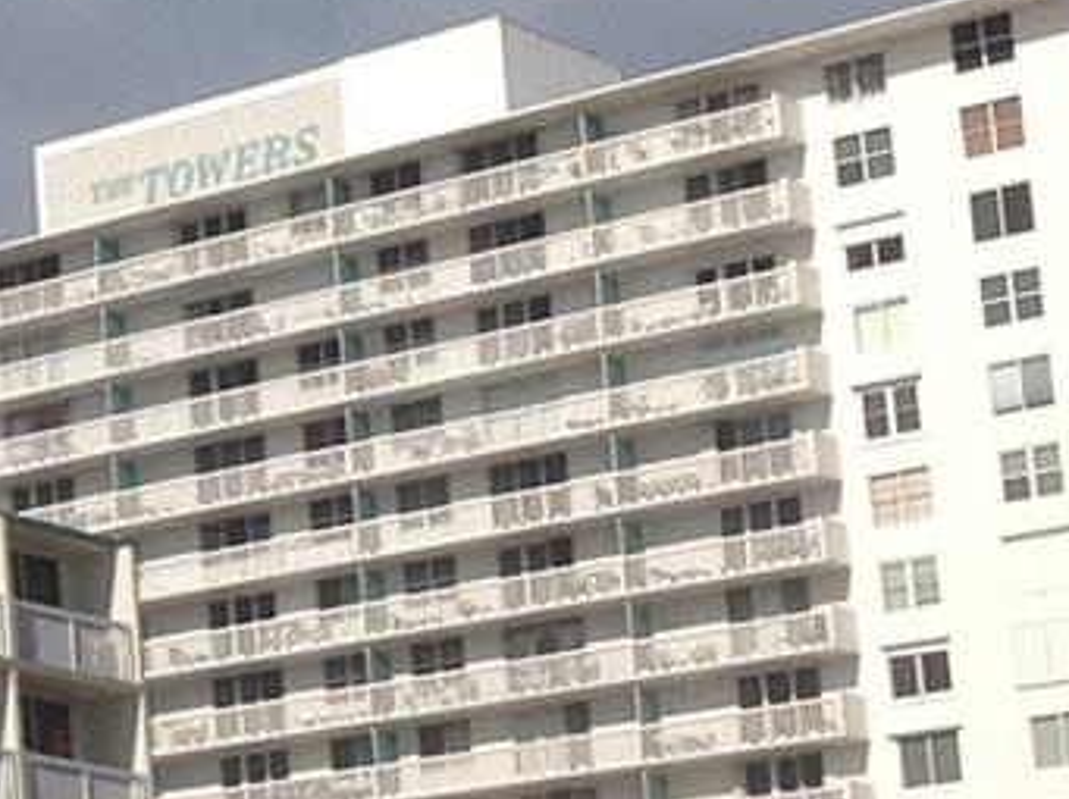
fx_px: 5059
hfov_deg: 11.2
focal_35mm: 164
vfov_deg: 9.0
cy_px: 470
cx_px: -859
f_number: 2.4
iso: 50
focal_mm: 4.28
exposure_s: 1/5051
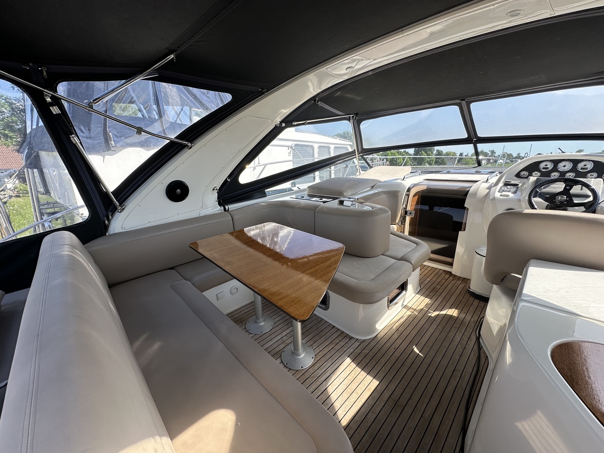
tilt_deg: -14.8
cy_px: 226
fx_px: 244
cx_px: 302
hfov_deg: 102.1
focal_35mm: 14
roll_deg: +0.8
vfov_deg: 85.7
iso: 40
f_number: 2.2
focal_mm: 2.22
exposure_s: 1/647
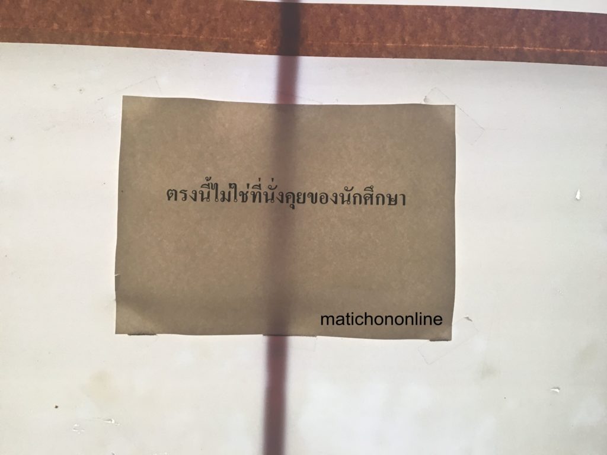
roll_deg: -1.4
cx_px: 304
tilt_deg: -0.2
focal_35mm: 29
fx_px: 509
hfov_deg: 61.7
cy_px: 228
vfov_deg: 48.2
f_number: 2.2
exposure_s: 1/33
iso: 50
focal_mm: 4.15
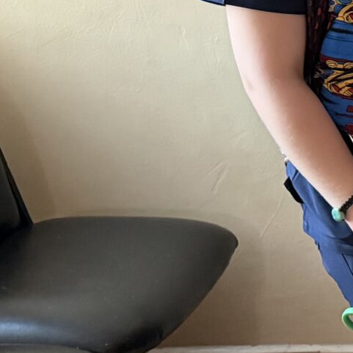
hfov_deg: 12.8
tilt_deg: -15.7
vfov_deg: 15.3
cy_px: 45
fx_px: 1304
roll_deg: +2.3
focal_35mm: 113
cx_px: 781
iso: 1000
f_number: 1.78
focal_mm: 6.76
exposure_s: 1/37
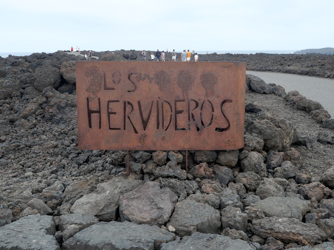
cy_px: 125
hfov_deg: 54.0
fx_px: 328
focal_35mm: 34
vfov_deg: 41.8
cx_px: 167
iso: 200
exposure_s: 1/250
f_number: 6.3
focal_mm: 17
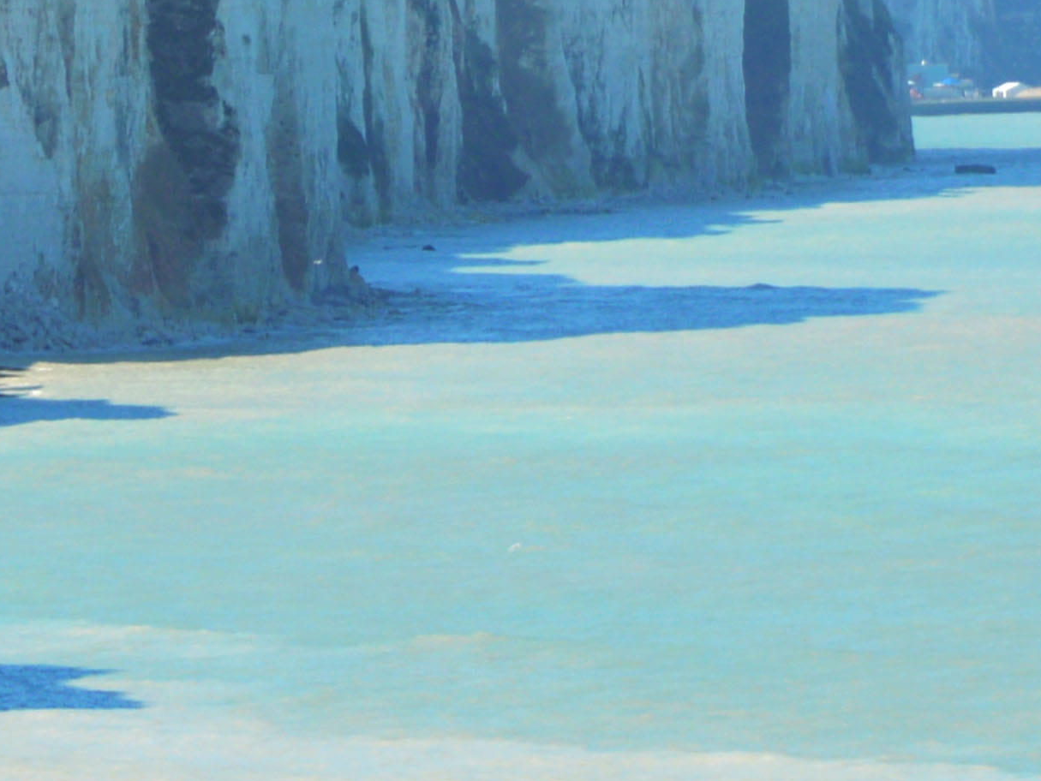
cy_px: -400
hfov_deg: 2.8
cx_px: 526
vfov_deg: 2.1
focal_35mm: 699
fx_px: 21027
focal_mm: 98
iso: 100
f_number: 8
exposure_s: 1/250
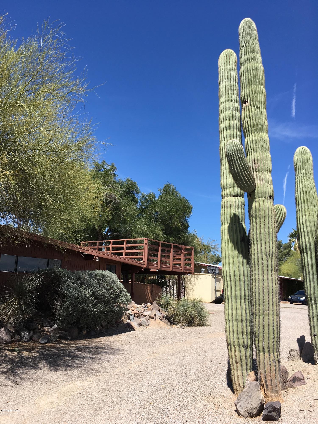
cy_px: 212
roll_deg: -1.8
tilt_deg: +10.6
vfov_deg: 61.7
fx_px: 355
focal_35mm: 29
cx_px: 159
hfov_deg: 48.2
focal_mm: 4.15
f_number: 2.2
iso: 25
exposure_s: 1/1570
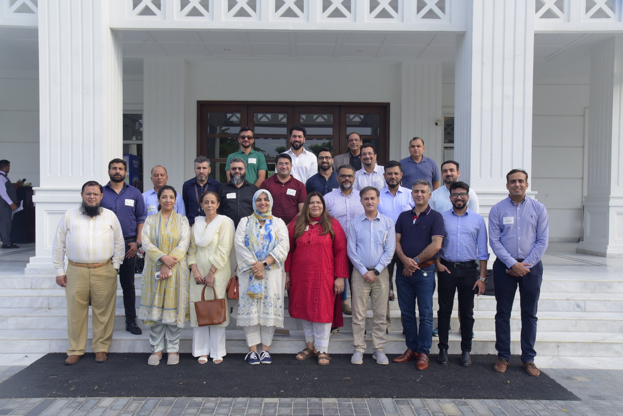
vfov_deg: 42.3
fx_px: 537
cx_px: 312
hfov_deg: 60.3
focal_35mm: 31
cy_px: 208
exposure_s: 1/200
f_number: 5.6
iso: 800
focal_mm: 31
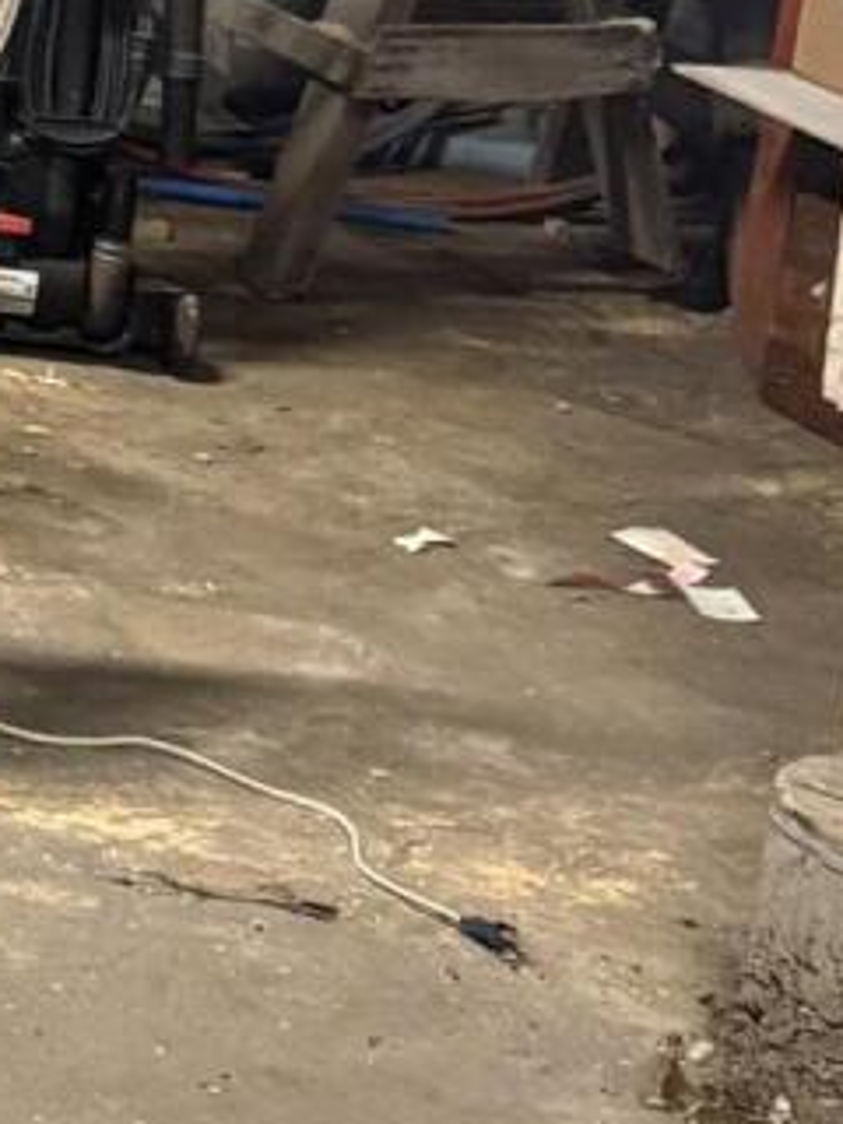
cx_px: -1345
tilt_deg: -6.3
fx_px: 4871
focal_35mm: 150
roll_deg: -4.8
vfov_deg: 12.8
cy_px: -285
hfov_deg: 8.8
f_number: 1.78
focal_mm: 6.76
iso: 320
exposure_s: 1/60
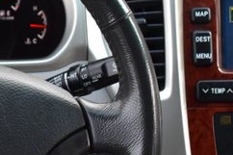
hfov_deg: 13.2
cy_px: 135
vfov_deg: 9.0
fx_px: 977
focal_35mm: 151
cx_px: -62
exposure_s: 1/40
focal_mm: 38
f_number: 7.1
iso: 400
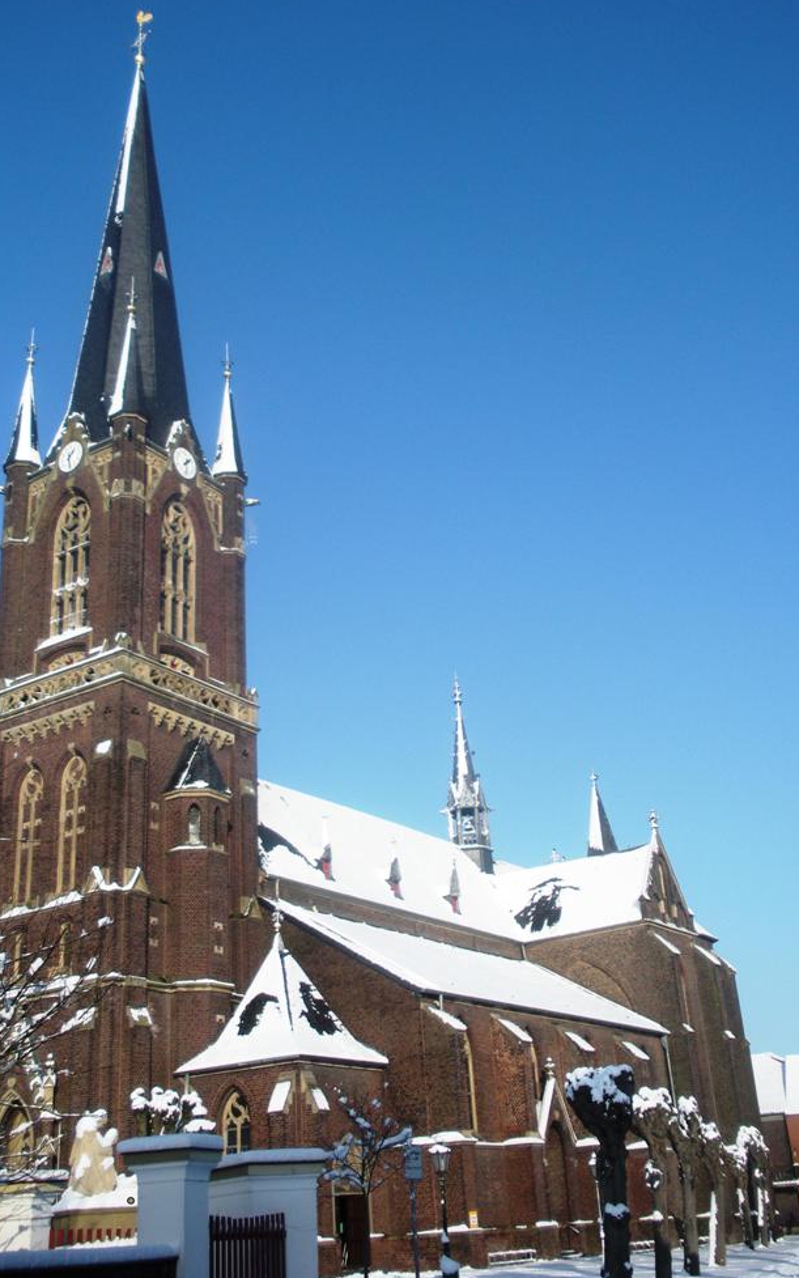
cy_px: 612
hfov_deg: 32.0
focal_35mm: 40
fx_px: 1393
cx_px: 405
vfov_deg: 49.3
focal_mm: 6.3
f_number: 3.5
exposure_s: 1/718
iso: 64
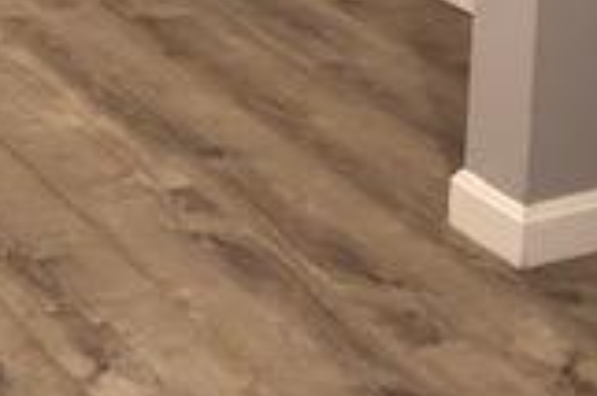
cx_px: -197
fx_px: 1922
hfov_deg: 16.6
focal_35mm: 116
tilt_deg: -8.5
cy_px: -418
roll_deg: +0.0
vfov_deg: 10.7
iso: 100
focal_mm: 3.99
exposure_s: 1/11
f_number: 1.8
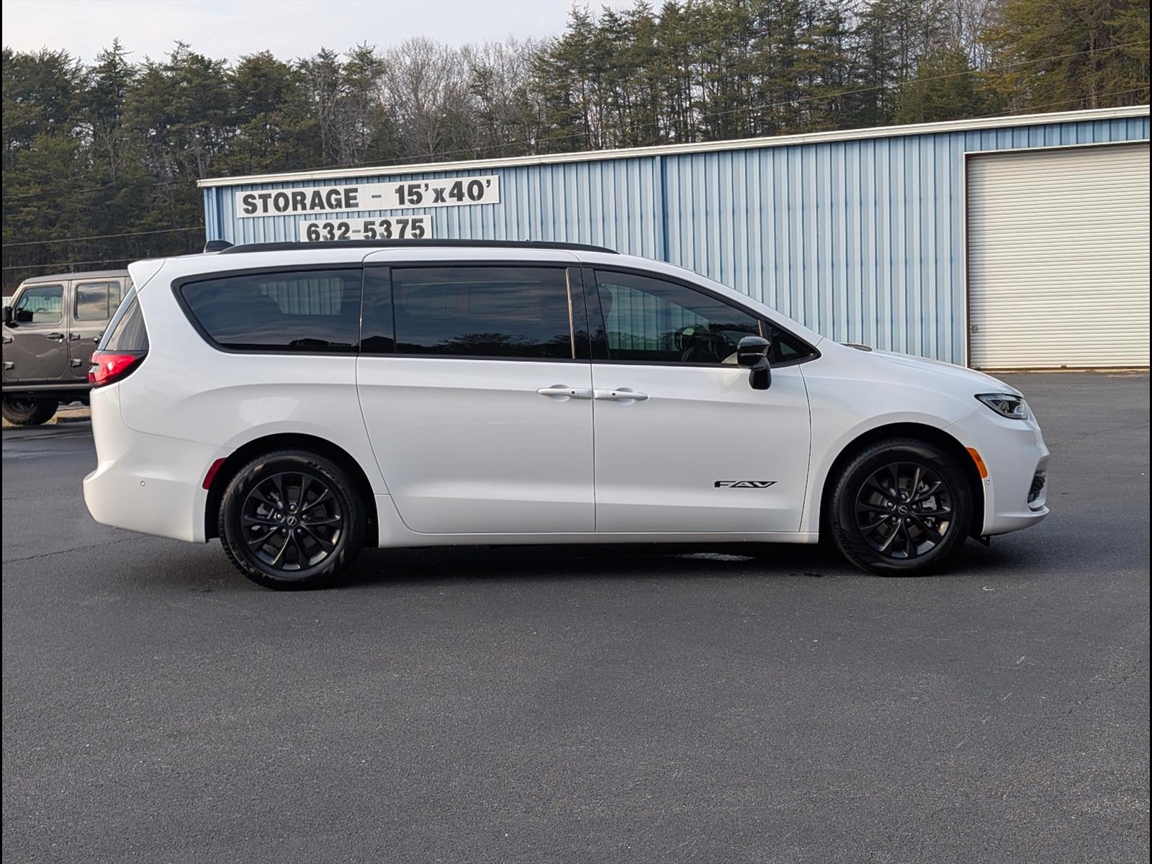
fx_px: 1631
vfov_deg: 29.7
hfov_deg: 38.9
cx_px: 576
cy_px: 432
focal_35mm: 49
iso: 22
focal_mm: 6.9
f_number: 1.68
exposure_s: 1/435
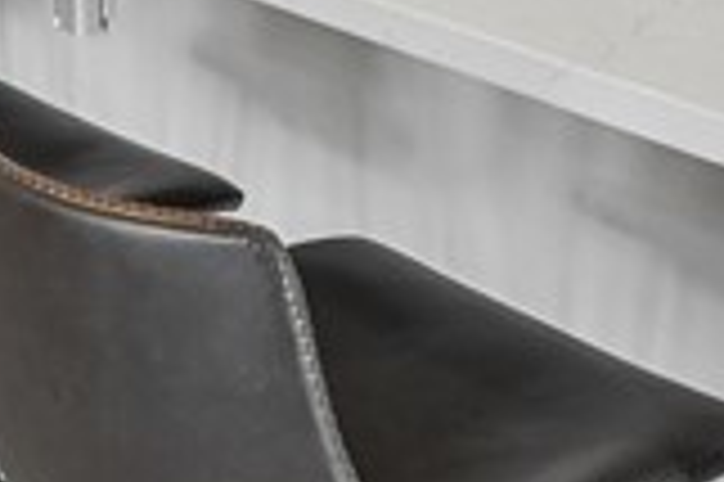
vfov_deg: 10.5
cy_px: -750
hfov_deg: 18.9
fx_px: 2170
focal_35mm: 108
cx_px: 517
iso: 400
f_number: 8
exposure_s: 1/20
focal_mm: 16
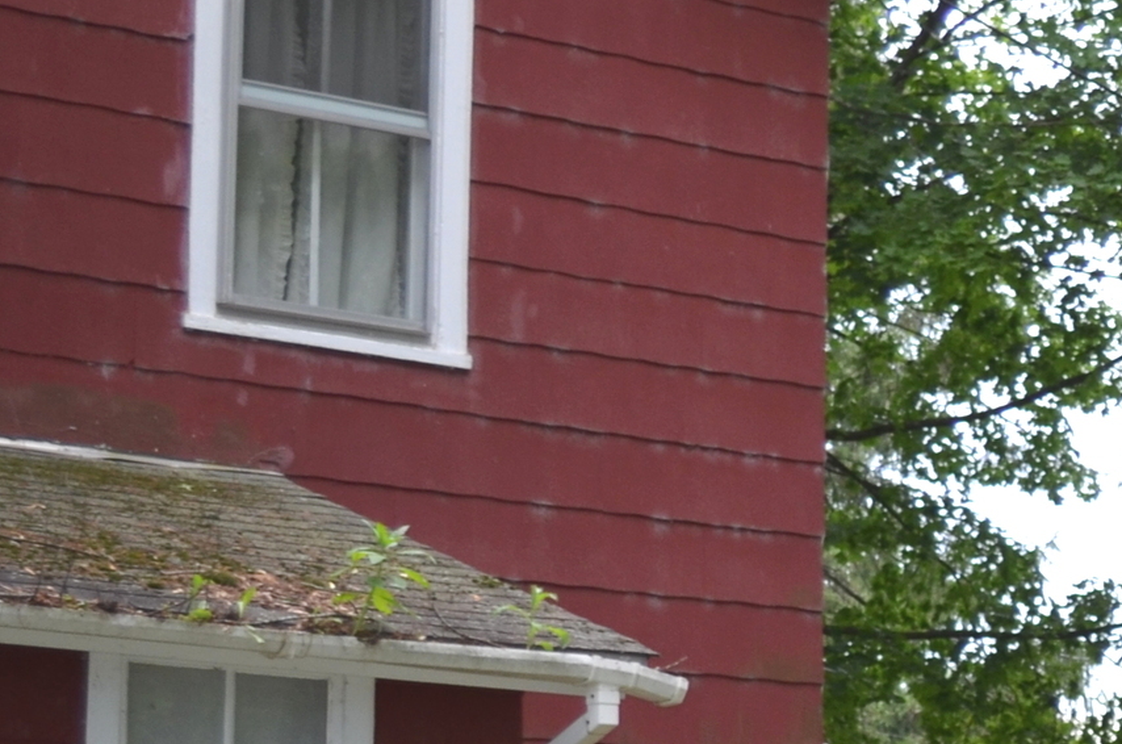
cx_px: 2008
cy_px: 647
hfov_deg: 12.5
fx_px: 4697
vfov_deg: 9.0
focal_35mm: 151
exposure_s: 1/160
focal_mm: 28
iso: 200
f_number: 4.5
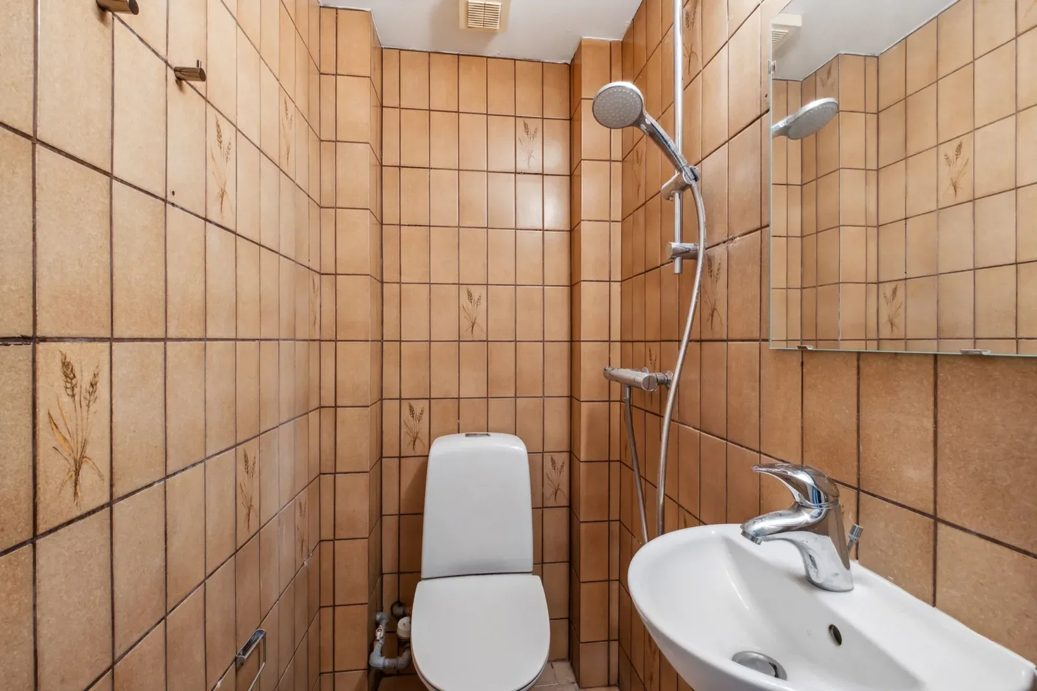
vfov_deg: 77.3
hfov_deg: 100.4
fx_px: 432
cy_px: 346
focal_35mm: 15
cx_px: 518
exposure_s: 1/8
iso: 500
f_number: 8
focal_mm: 10
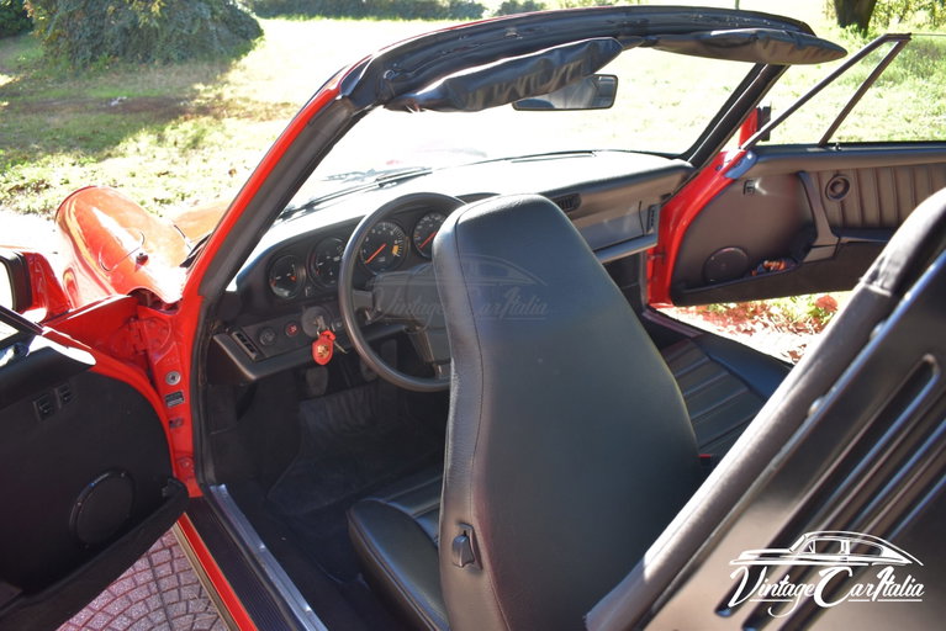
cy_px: 316
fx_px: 710
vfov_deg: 48.0
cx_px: 473
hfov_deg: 67.4
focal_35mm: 27
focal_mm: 18
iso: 500
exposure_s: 1/250
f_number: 3.5
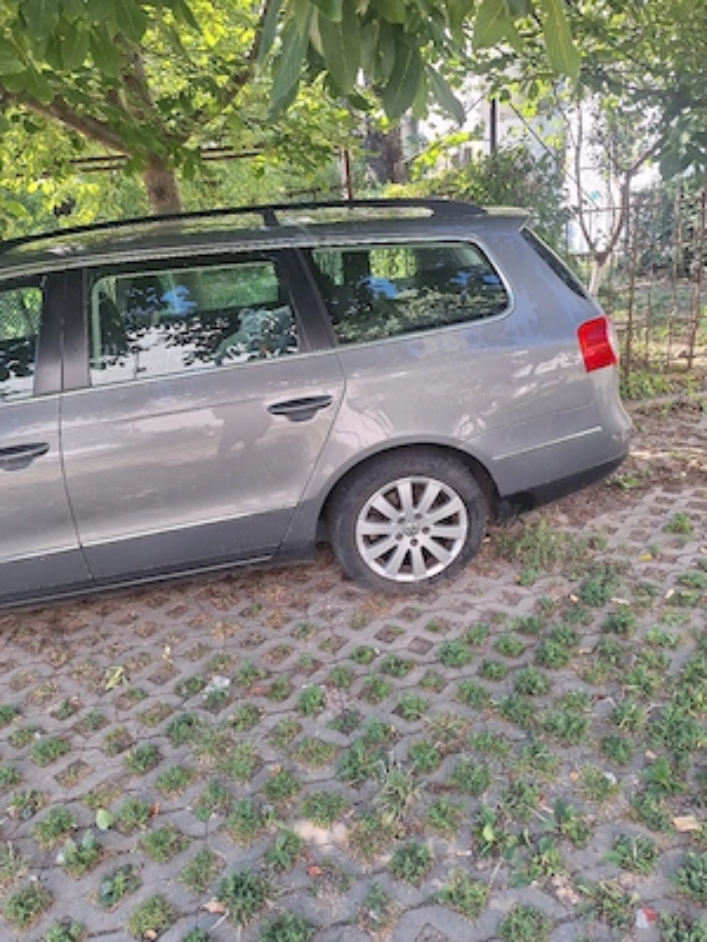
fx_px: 626
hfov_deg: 58.9
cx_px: 354
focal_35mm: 23
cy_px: 471
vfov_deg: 73.9
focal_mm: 5.54
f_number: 1.8
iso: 40
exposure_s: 1/294
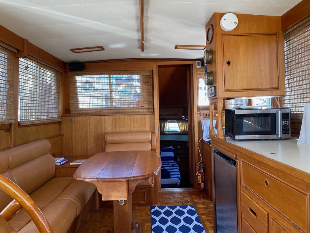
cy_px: 116
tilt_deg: -1.1
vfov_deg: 53.1
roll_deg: +1.7
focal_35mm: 26
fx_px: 233
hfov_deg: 67.3
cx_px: 155
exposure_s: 1/122
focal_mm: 4.25
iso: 100
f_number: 1.8
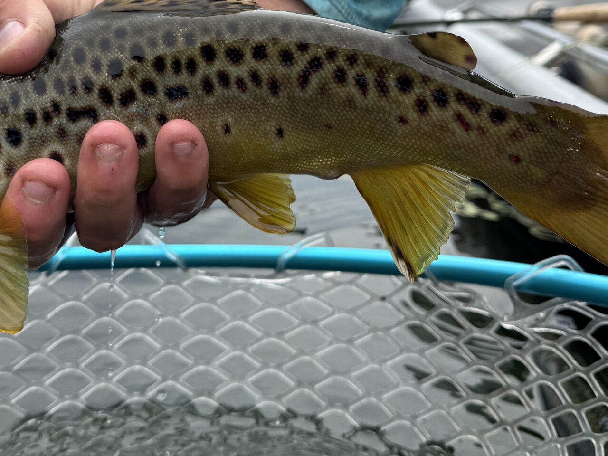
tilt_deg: -10.6
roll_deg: -1.4
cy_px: 50
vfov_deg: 29.1
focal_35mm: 48
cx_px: 255
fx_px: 843
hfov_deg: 39.5
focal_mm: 6.76
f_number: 1.78
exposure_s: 1/2506
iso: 80
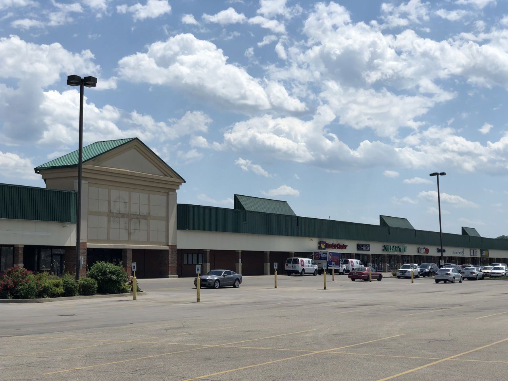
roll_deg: +0.6
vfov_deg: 28.0
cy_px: 190
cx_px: 254
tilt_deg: +6.8
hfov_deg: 36.8
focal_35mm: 52
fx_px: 763
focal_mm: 6
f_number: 2.4
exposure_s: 1/2667
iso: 16
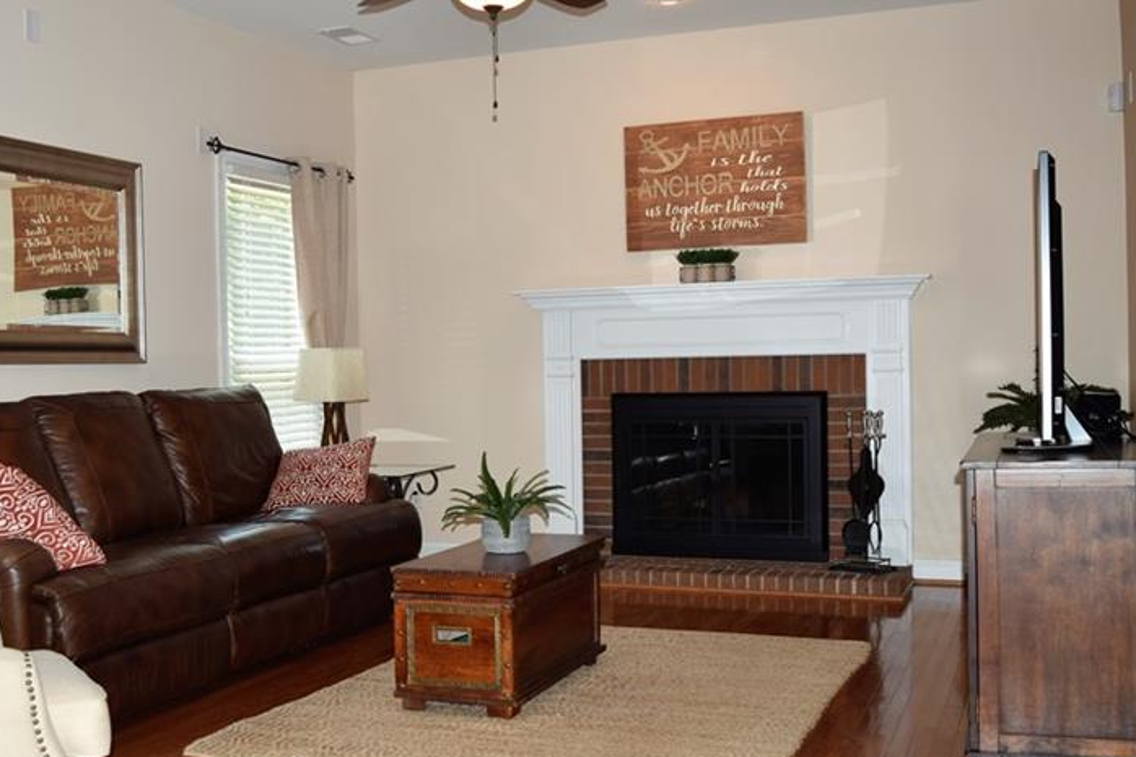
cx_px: 436
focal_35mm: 44
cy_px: 399
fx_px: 1388
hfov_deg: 44.2
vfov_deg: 30.5
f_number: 3.5
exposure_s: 1/60
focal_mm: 20
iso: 100
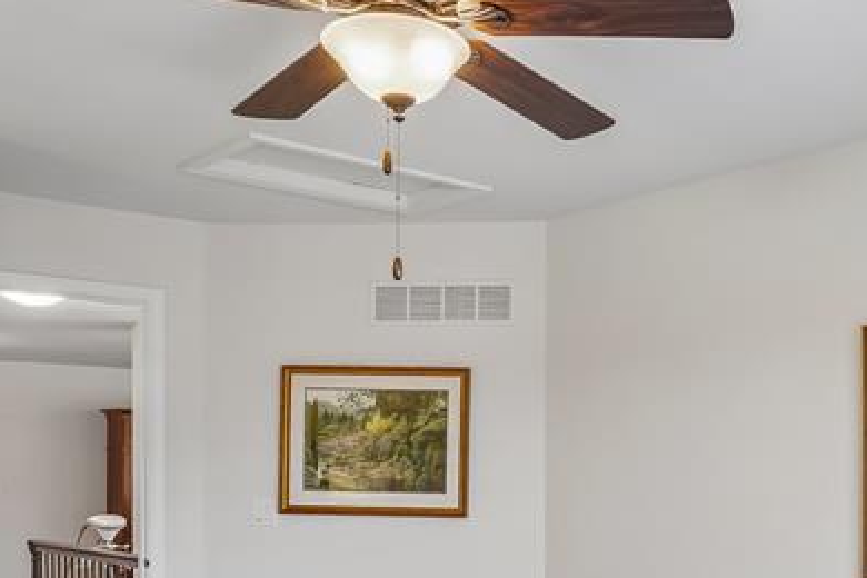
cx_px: 780
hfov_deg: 42.5
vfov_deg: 31.0
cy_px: 469
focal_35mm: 42
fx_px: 1011
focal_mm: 16
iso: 400
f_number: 8
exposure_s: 1/13
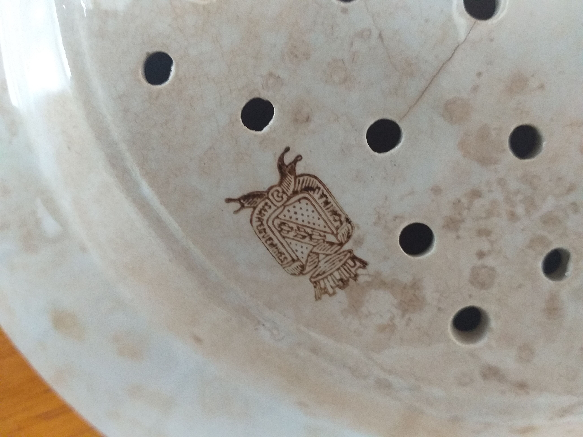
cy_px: 218
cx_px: 292
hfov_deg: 67.3
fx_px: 438
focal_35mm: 26
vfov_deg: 53.1
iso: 250
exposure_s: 1/25
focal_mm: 3.6
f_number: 1.9
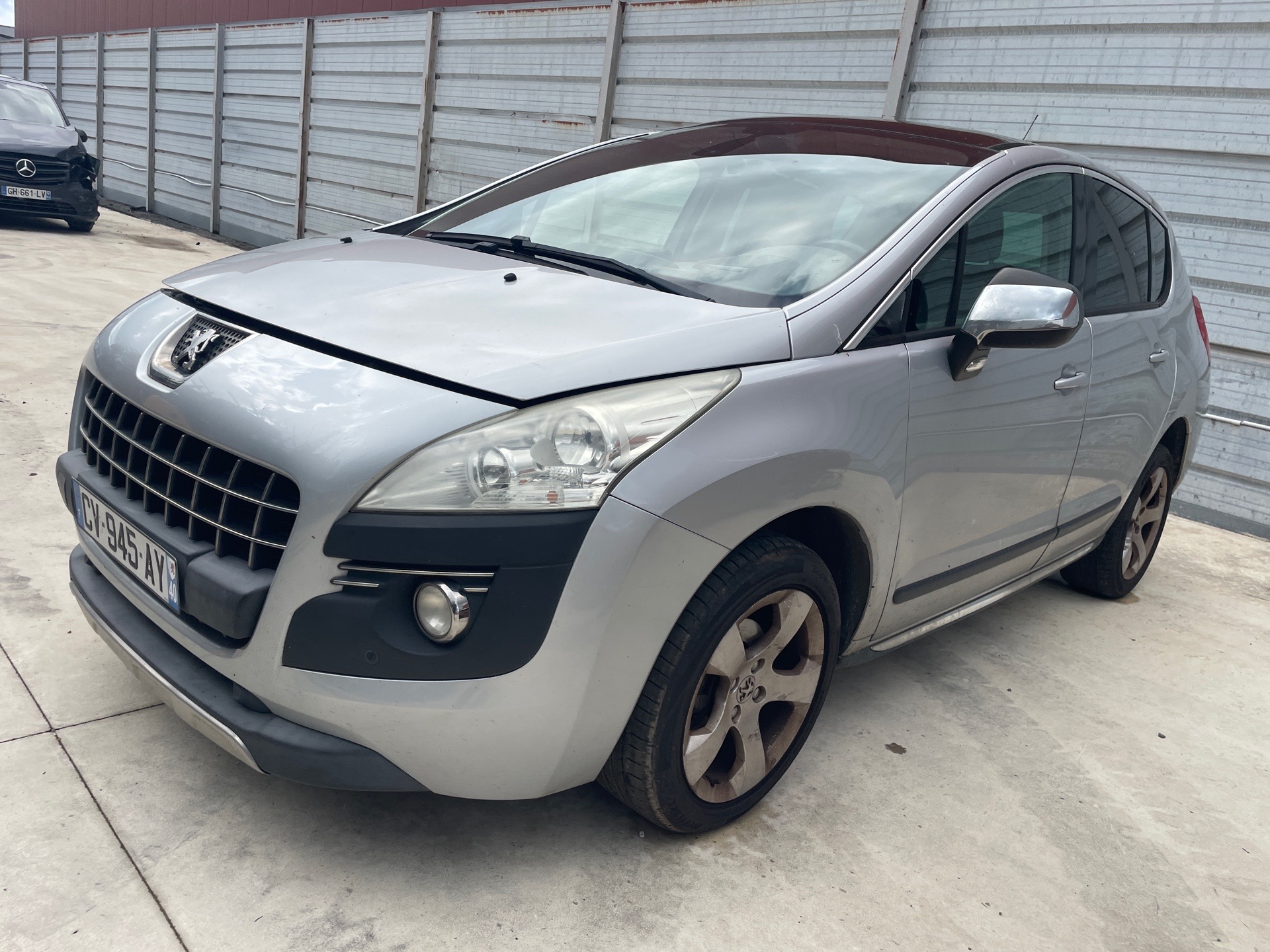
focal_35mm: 26
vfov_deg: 53.1
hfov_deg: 67.3
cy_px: 476
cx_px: 635
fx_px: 954
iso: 32
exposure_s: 1/2451
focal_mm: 4.2
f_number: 1.6
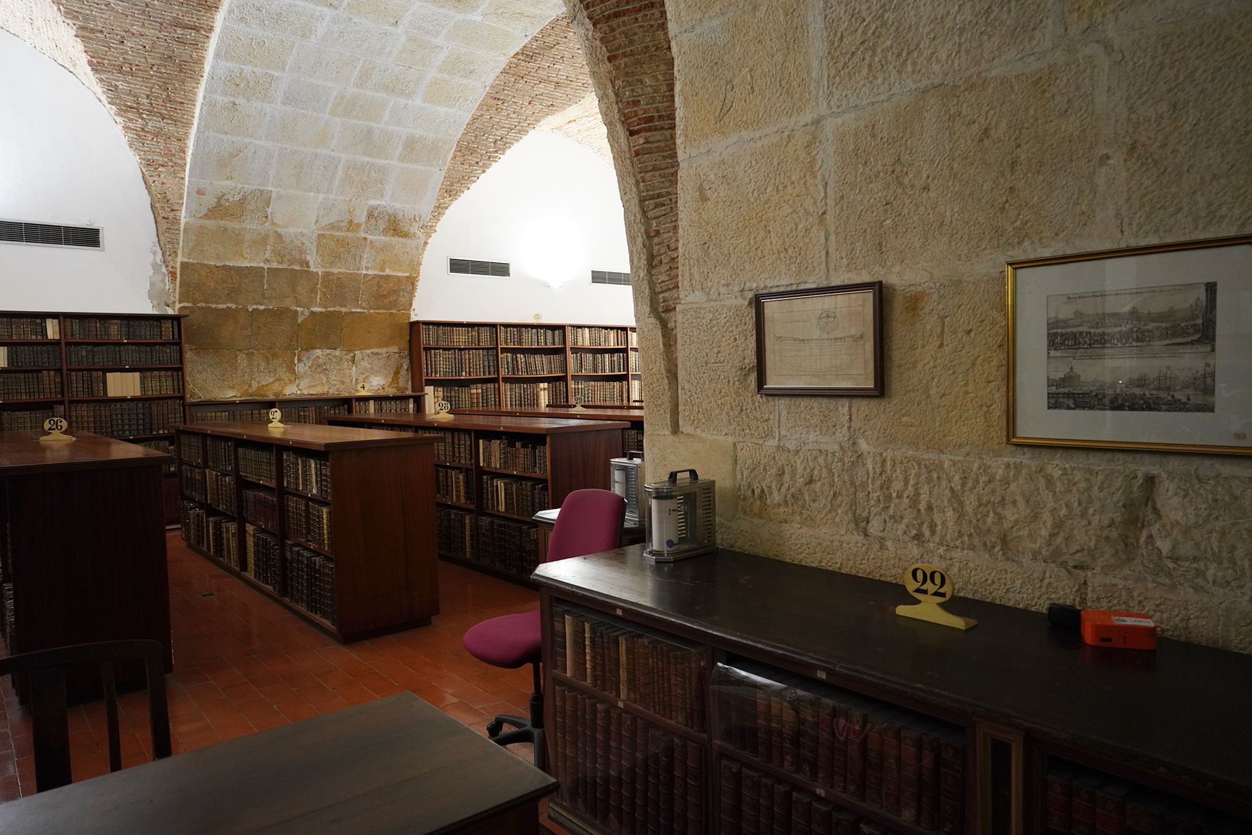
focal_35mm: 24
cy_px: 418
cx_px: 626
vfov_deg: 53.1
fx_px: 835
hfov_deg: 73.7
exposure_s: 1/80
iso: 3200
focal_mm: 24
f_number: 4
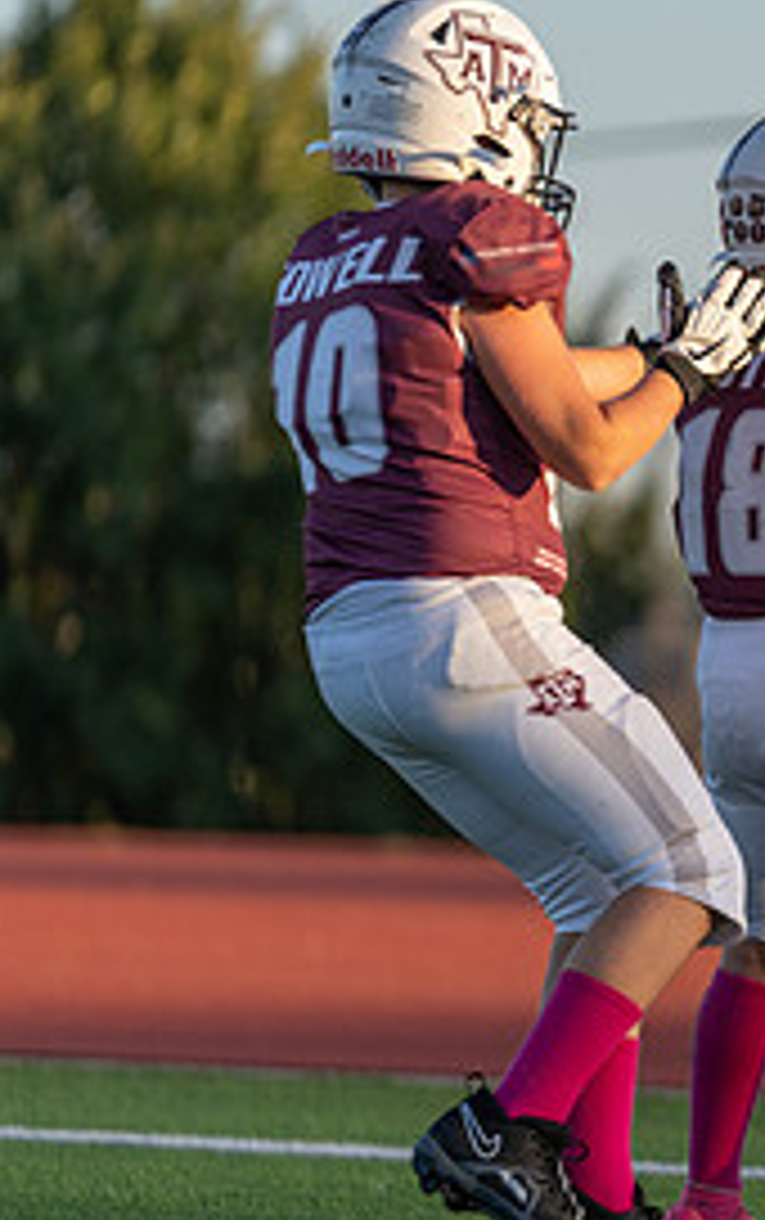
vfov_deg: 4.8
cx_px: 1071
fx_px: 14506
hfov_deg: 3.0
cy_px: 633
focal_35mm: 436
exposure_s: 1/2000
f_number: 2.8
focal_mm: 200
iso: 250
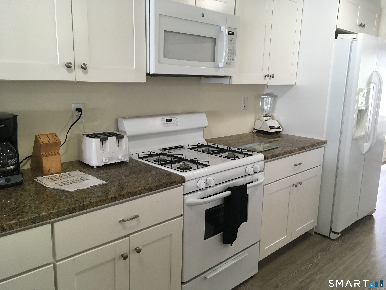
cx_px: 193
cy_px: 145
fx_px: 323
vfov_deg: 48.2
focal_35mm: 29
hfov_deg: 61.7
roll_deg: -2.6
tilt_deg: -11.7
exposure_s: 1/30
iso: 40
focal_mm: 4.15
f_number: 2.2
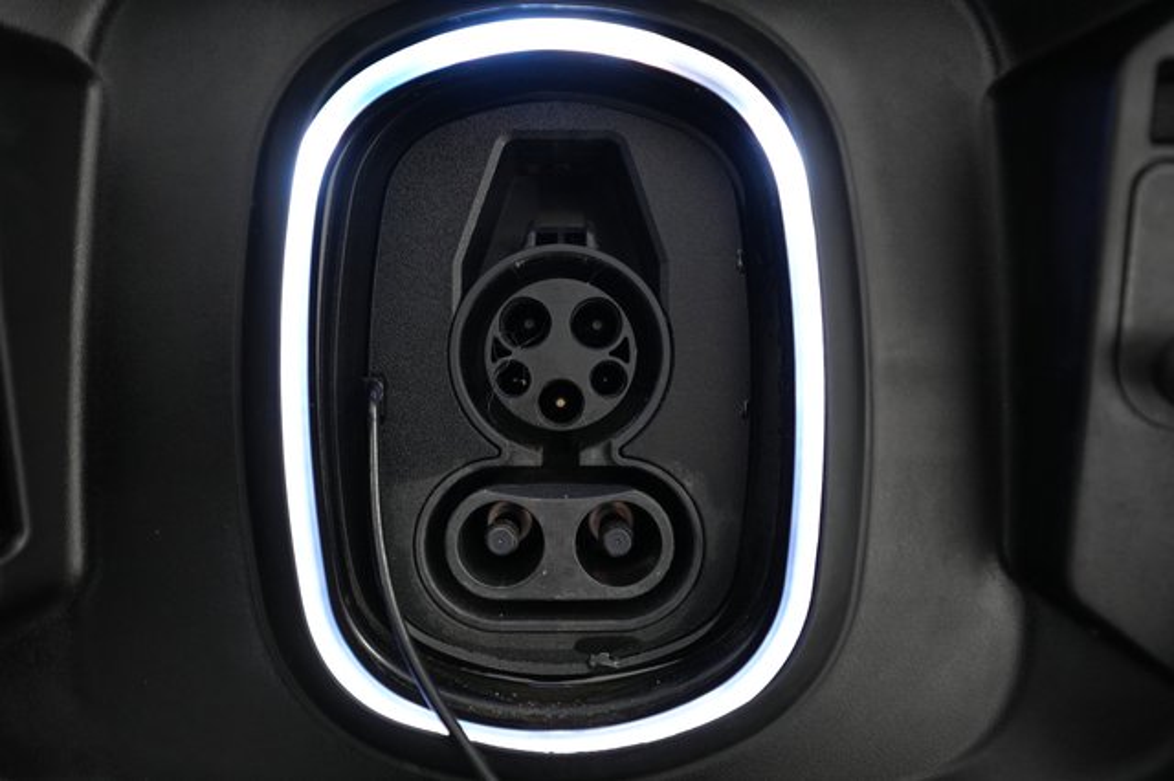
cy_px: 390
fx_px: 913
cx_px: 587
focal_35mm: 28
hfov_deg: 65.5
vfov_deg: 46.4
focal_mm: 28
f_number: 4
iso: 3200
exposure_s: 1/60
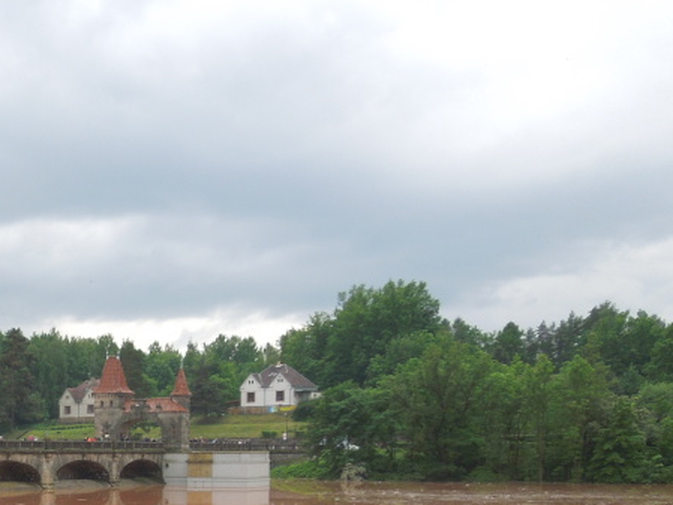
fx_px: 1108
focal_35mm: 57
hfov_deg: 31.6
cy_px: 542
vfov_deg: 24.1
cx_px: 28
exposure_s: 1/500
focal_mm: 4.5
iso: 100
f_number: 3.3
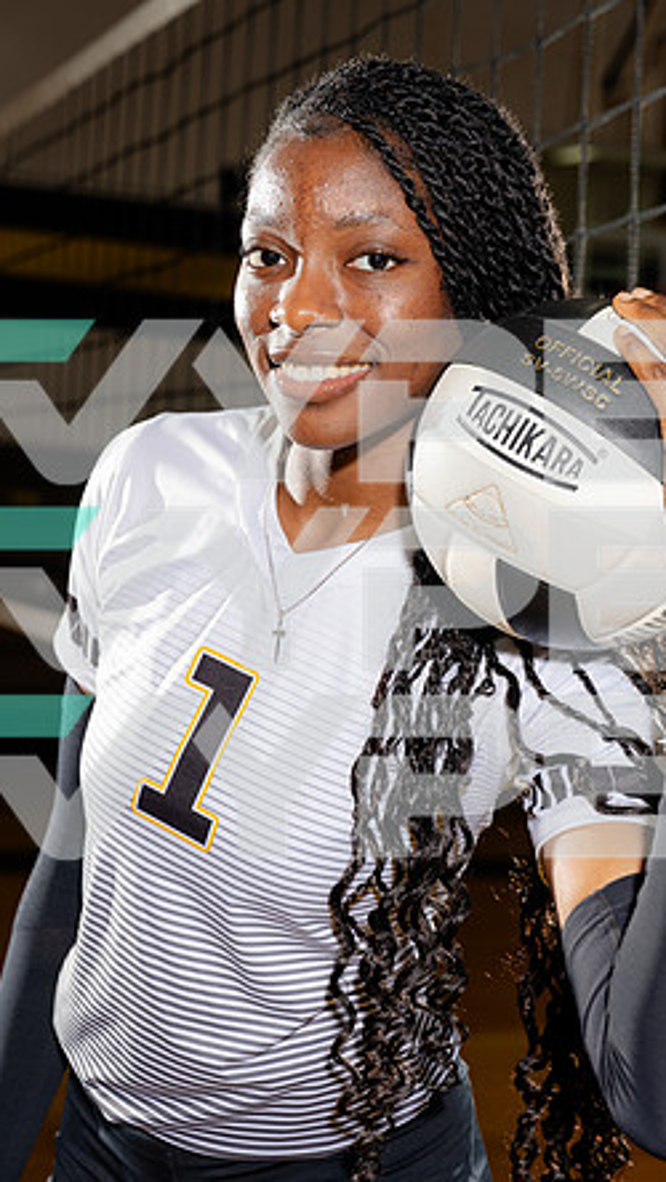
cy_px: 591
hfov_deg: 17.2
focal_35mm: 70
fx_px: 2196
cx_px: 333
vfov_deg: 30.1
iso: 250
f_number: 5.6
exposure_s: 1/250
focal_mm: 66
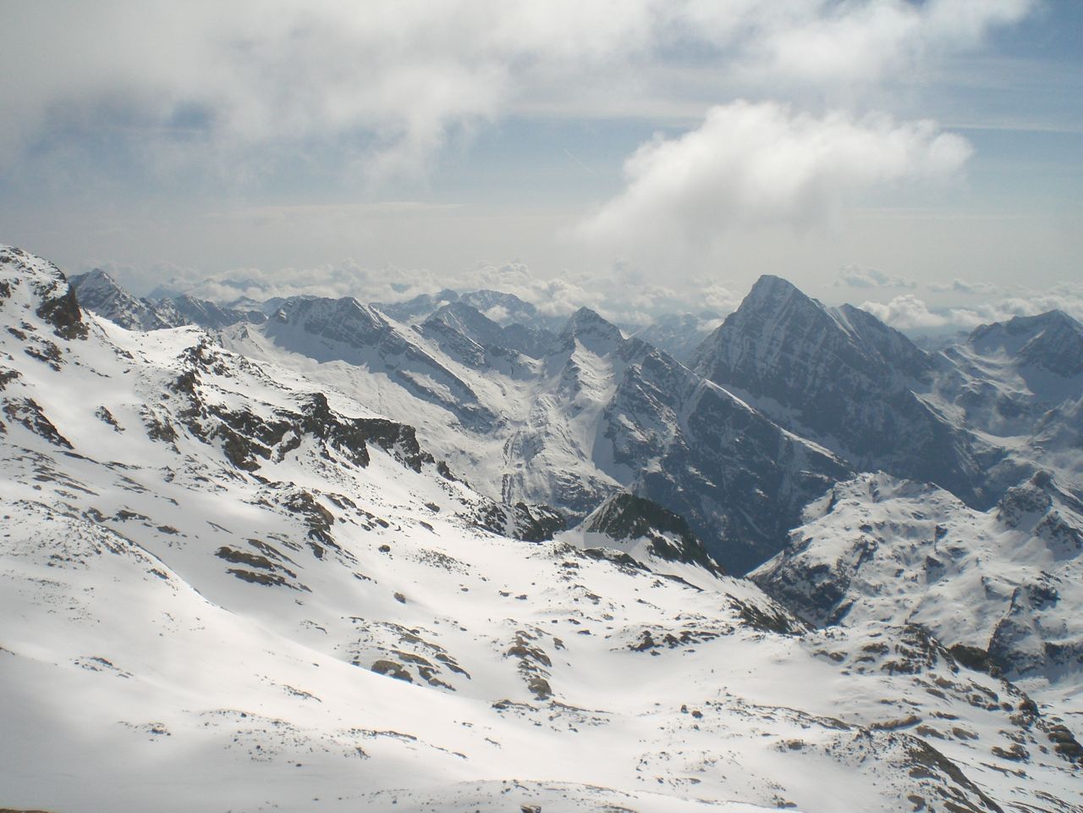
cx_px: 542
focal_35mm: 38
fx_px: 1189
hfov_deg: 49.0
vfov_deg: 37.7
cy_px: 406
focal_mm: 6.3
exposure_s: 1/2000
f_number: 4.4
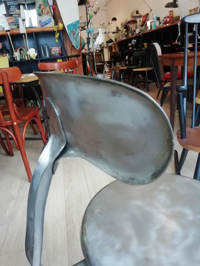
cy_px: 133
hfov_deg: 53.1
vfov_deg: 67.3
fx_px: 200
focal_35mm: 26
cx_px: 100
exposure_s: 1/33.3
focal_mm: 3.46
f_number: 2.2
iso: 400
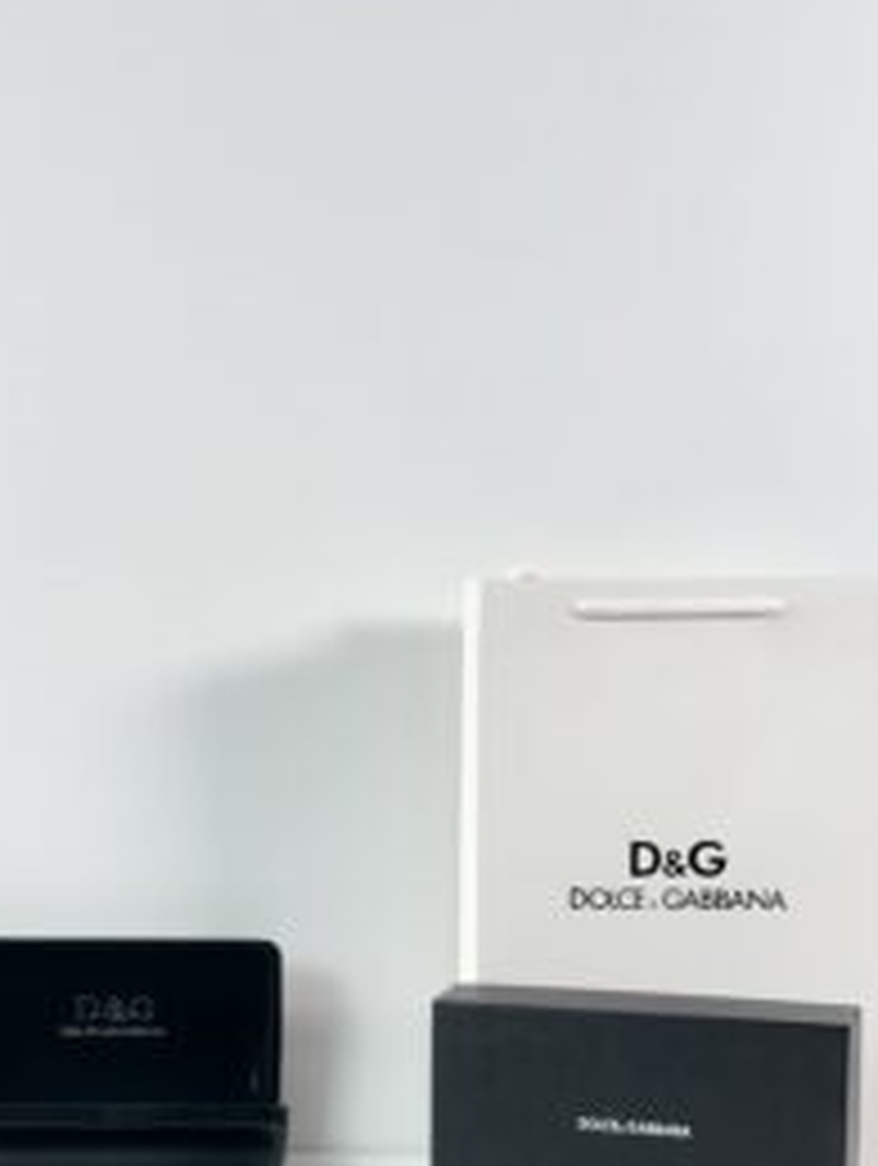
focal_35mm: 74
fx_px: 2496
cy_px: 846
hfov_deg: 19.8
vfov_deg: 26.0
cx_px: 216
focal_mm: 6.86
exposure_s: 1/50
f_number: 1.78
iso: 50
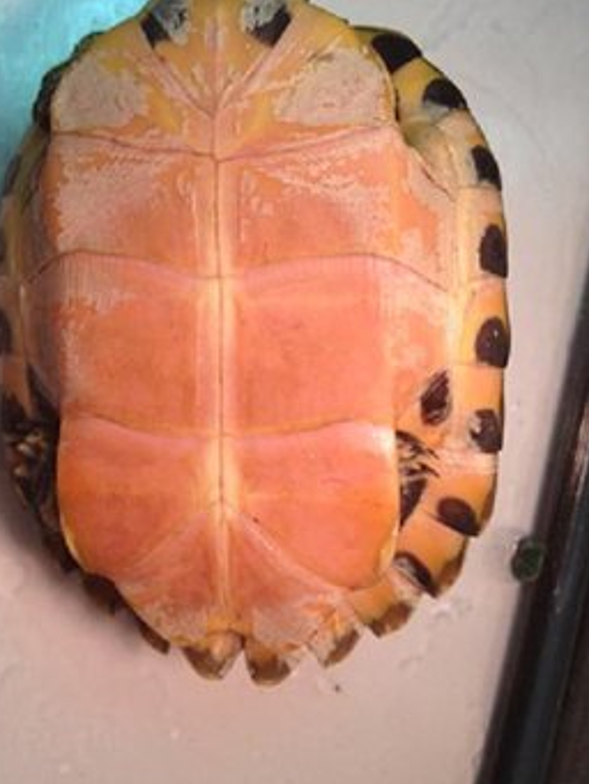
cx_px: 258
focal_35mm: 41
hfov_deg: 35.1
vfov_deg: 45.7
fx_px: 930
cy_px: 347
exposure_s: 1/120
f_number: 2.4
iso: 64
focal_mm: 4.28
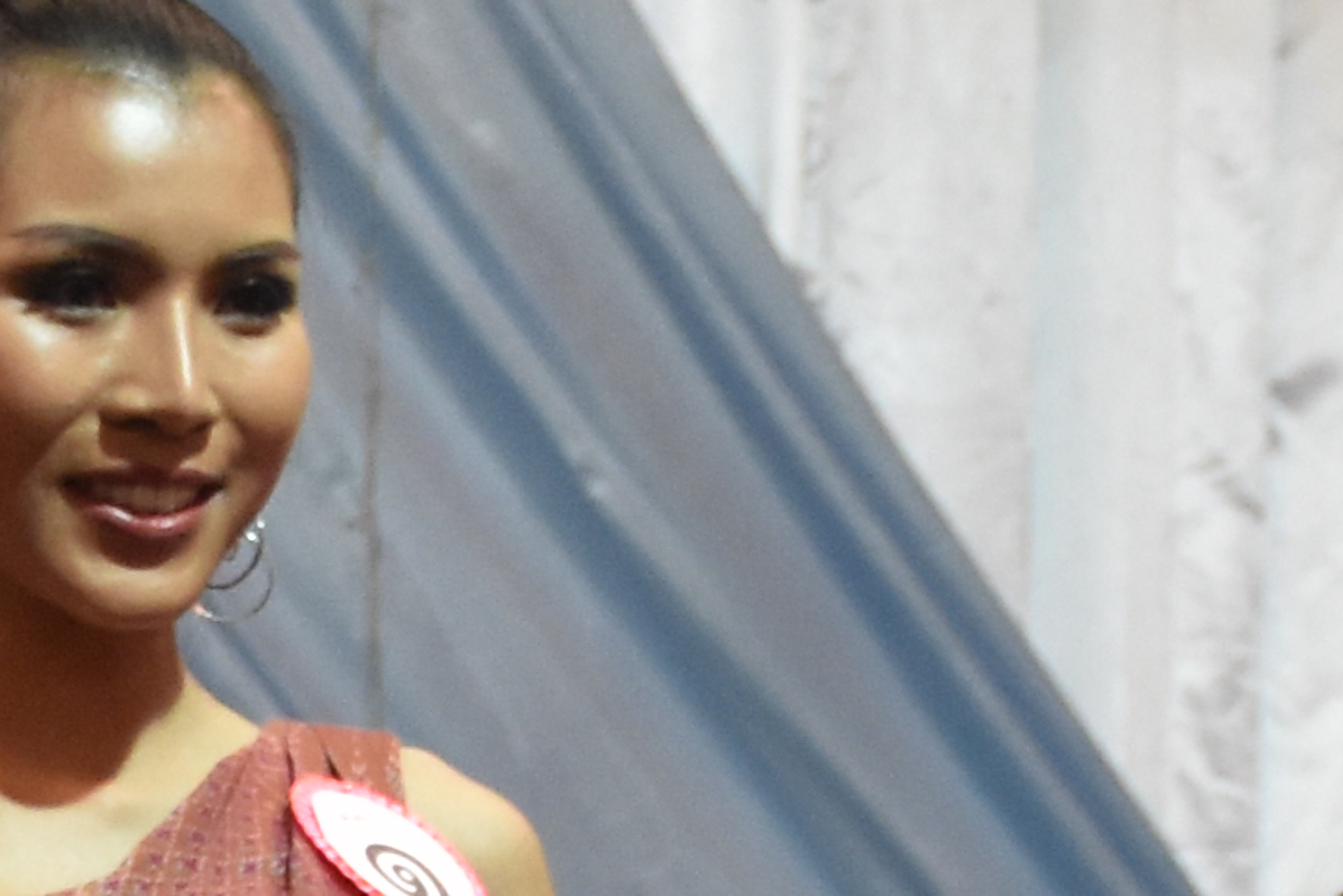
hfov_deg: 4.9
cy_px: 2006
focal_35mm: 418
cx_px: 8
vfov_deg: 3.3
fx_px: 15593
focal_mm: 40
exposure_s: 1/60
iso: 1400
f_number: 4.5
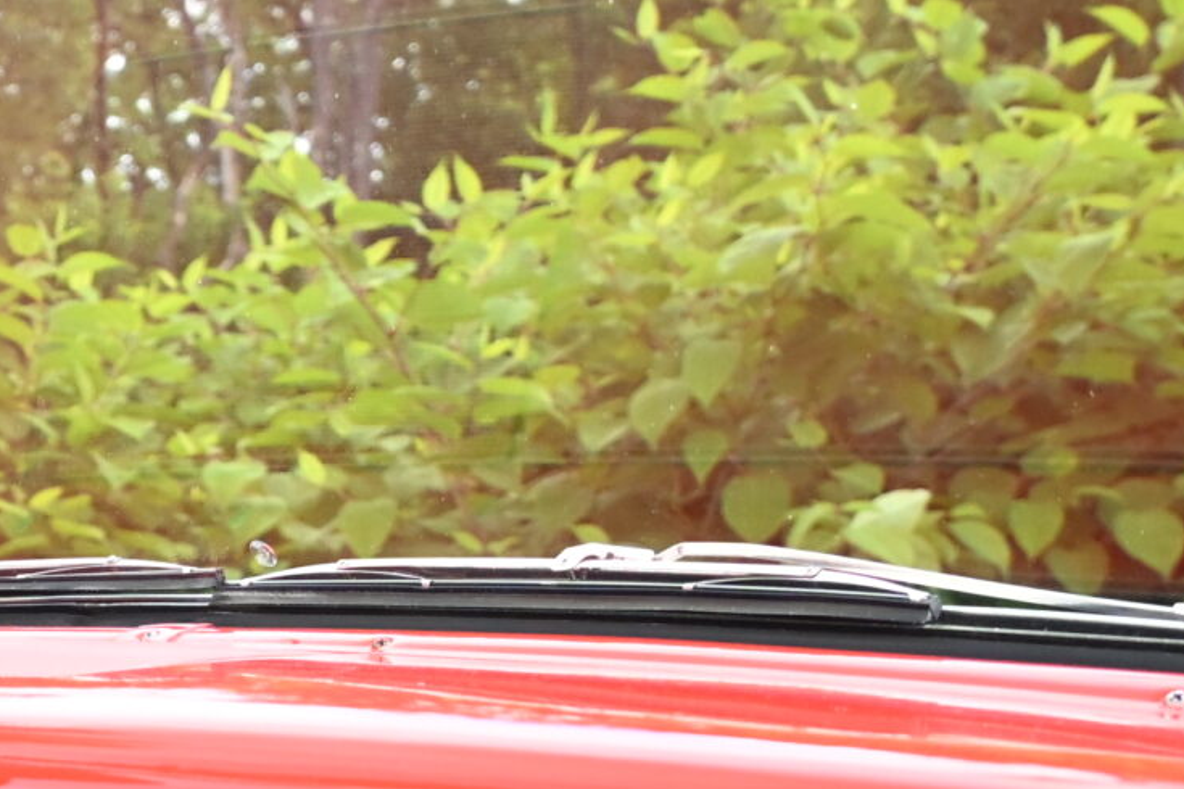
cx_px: -209
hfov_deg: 20.4
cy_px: 1207
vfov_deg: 13.6
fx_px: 3091
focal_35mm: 94
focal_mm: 18
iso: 1000
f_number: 3.5
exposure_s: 1/125
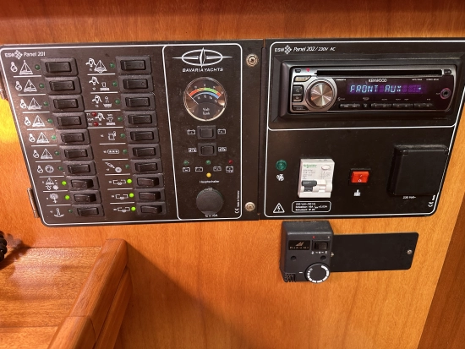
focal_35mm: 24
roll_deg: +1.0
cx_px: 232
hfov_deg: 71.6
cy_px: 174
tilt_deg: -24.9
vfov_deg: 56.9
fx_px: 323
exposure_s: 1/64
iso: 250
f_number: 1.78
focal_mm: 6.86
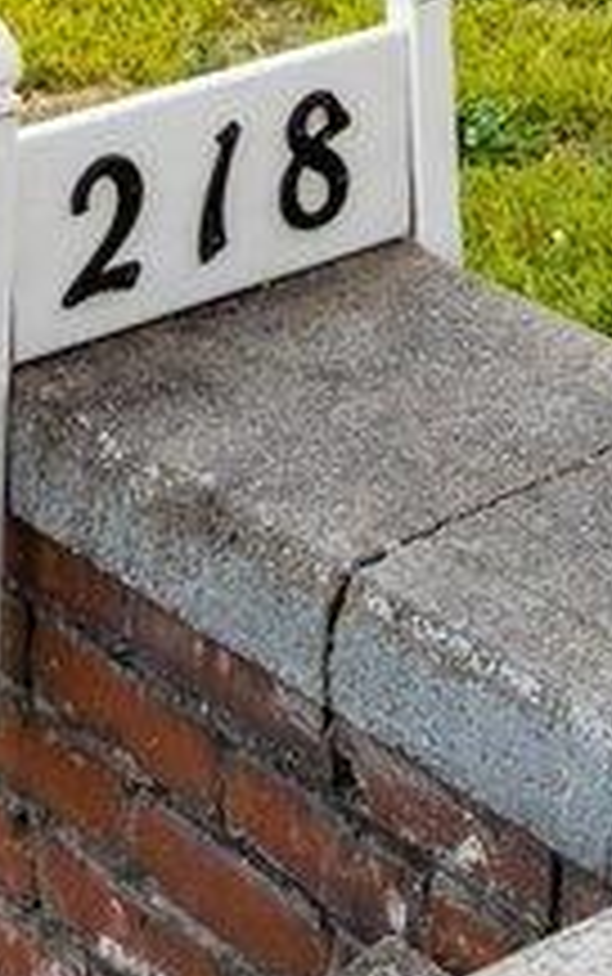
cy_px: -1554
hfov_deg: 9.0
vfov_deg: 11.4
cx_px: 738
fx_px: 3835
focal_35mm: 144
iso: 400
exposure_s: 1/320
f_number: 7.1
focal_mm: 15
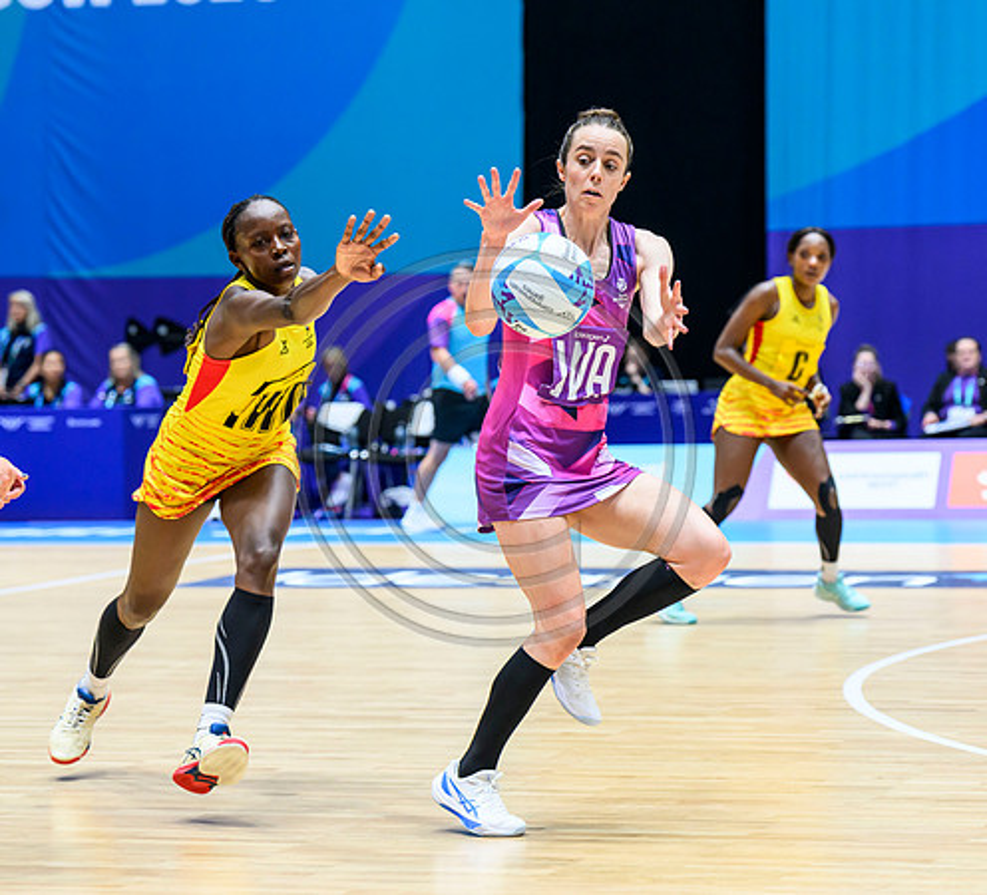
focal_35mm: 125
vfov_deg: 13.3
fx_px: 3846
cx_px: 538
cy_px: 478
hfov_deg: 14.6
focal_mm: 95
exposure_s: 1/1250
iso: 2500
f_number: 3.5
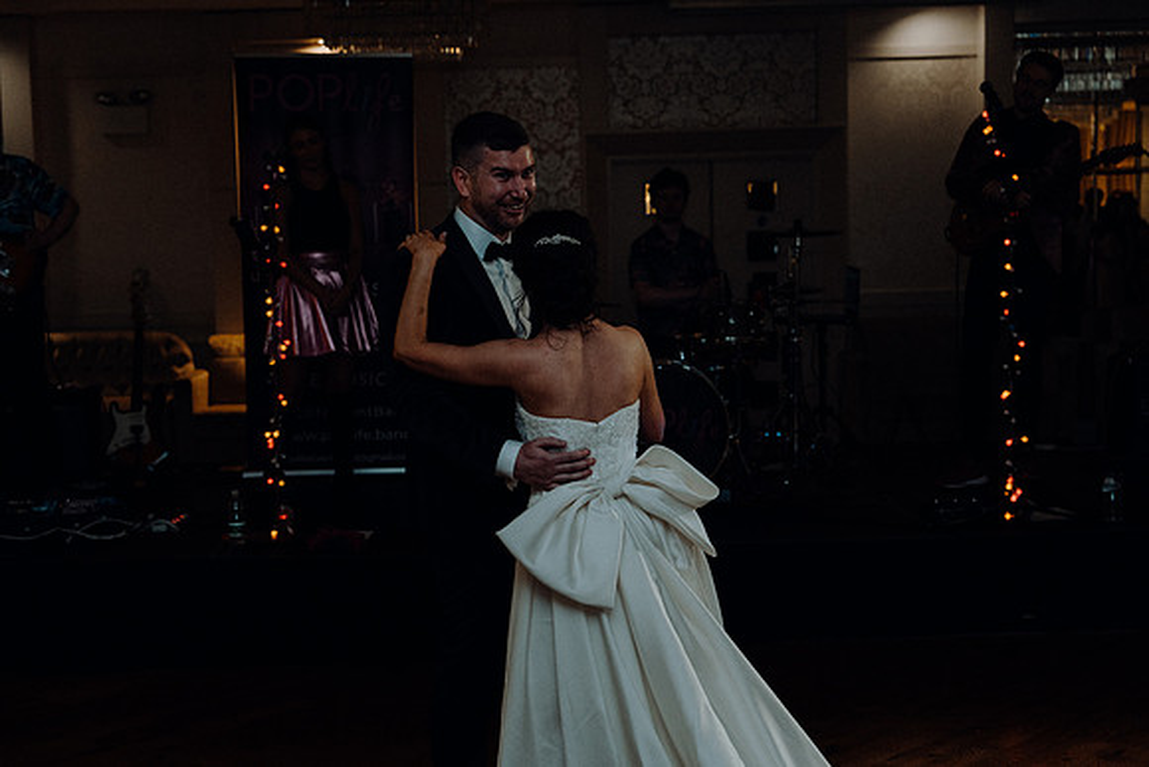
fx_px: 1660
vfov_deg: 26.0
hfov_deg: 38.2
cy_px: 384
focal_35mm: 52
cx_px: 574
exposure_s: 1/160
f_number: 3.5
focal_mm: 52
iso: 2500
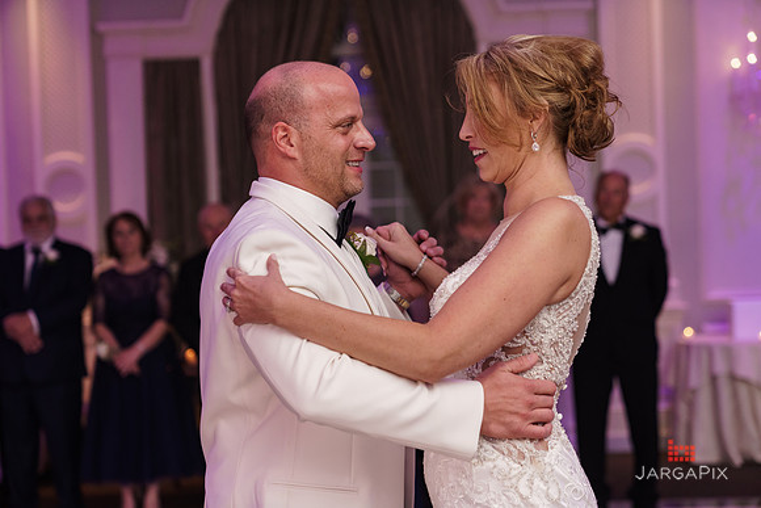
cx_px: 380
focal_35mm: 70
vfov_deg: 19.5
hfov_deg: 28.8
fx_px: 1480
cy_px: 254
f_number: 2.8
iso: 1600
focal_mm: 70
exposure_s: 1/200
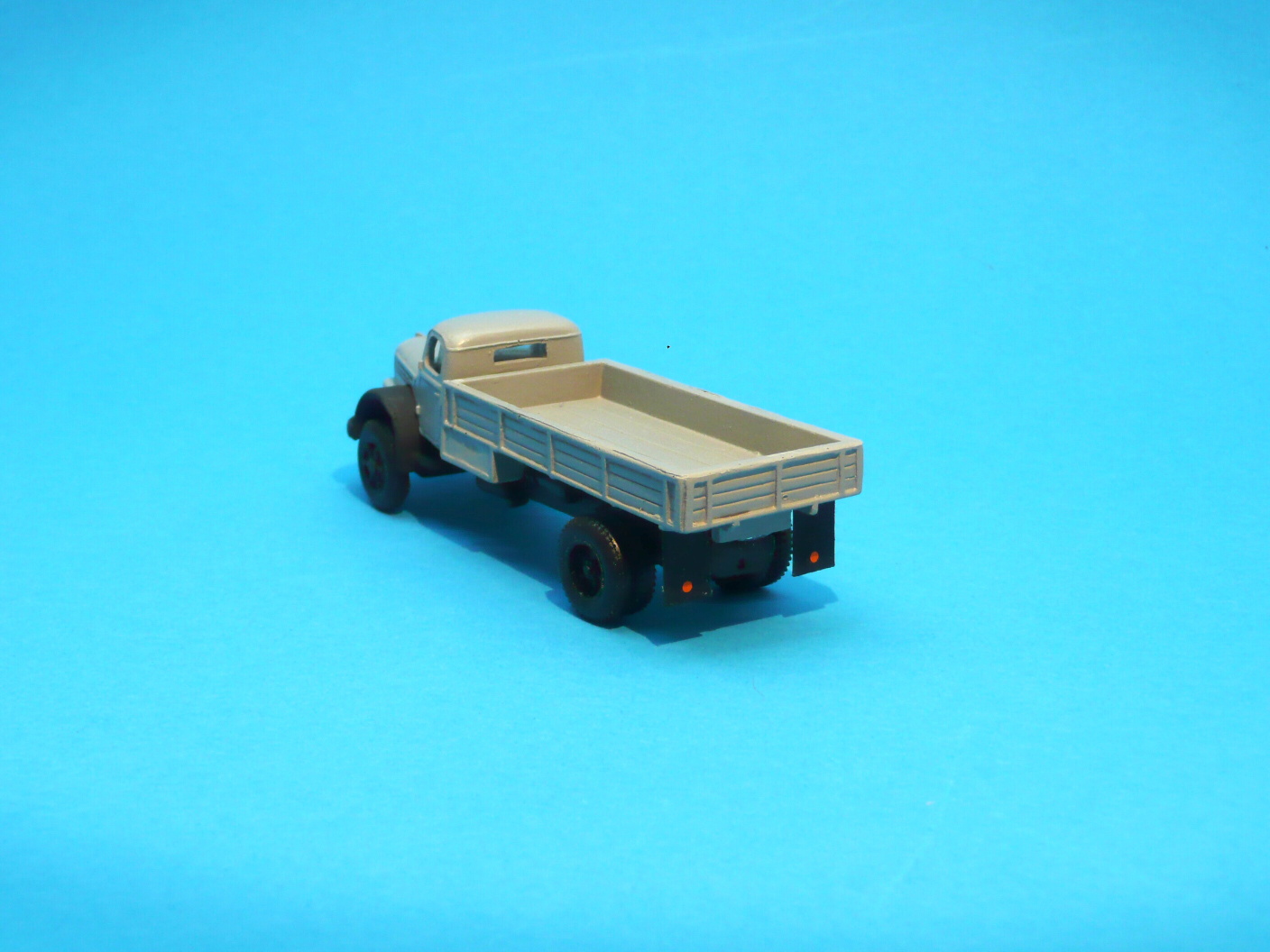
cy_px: 476
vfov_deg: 26.6
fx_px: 2018
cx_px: 635
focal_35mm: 55
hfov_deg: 34.9
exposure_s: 1/100
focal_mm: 9.1
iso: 100
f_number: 4.3
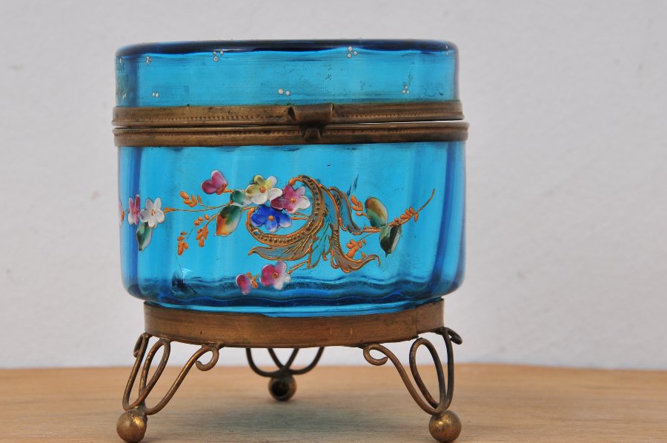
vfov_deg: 11.0
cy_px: 206
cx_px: 316
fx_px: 2295
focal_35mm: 124
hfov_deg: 16.5
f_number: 8
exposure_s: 1/200
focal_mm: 62
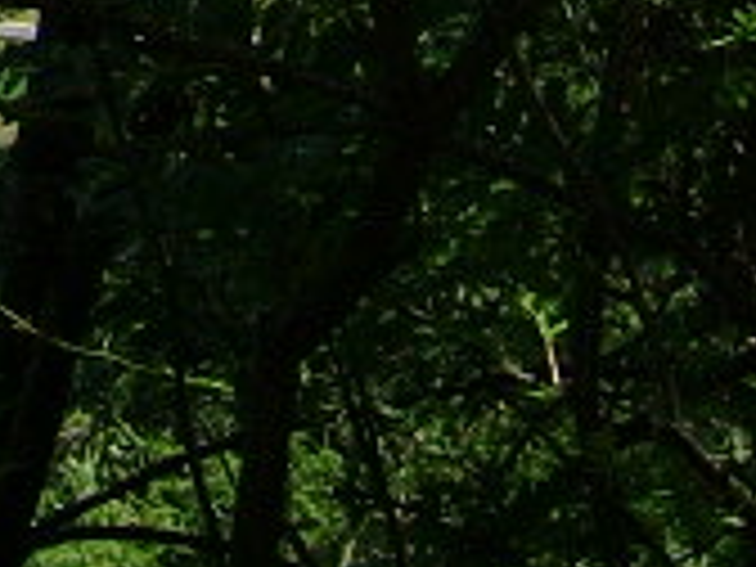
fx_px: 4652
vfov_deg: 6.6
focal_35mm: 213
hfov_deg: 8.6
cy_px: -886
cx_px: -954
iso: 50
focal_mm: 5.95
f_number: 5.8
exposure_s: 1/385
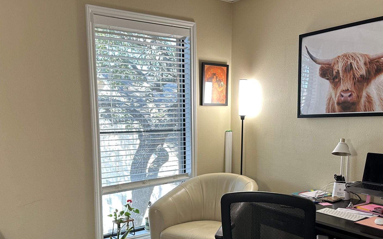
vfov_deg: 34.0
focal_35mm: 37
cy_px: 167
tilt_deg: -9.2
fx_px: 386
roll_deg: -0.7
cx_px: 218
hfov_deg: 52.6
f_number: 1.78
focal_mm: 6.86
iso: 160
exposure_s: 1/60
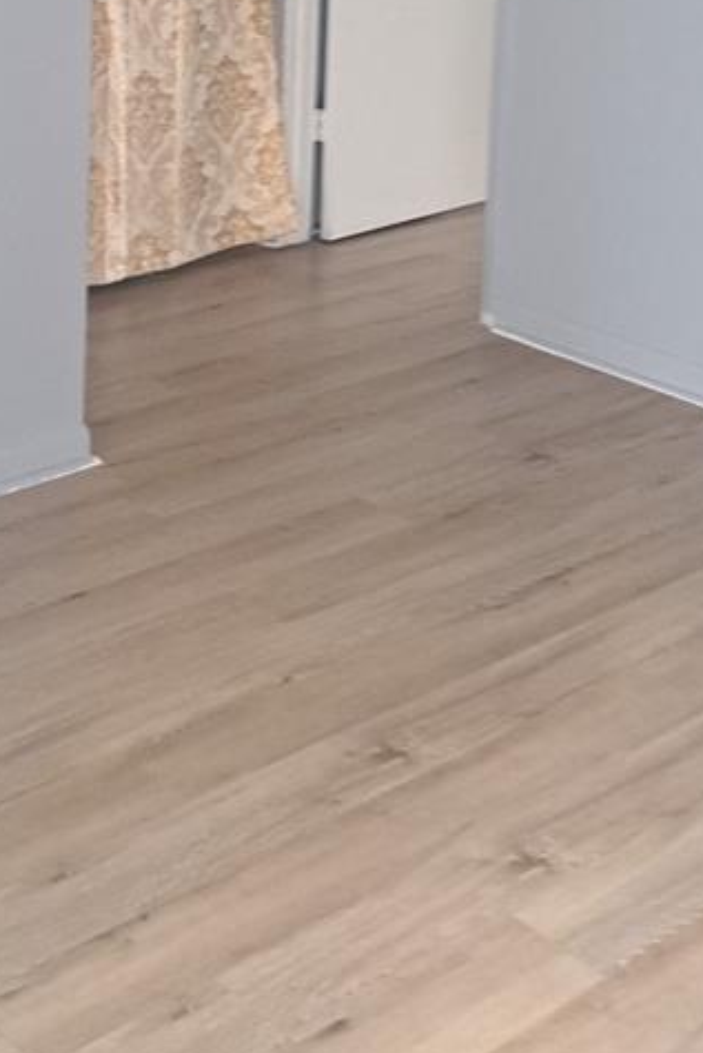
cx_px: 310
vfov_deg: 30.1
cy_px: 55
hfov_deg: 21.6
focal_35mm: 63
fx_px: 1844
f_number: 1.8
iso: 225
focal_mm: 5.23
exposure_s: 1/60
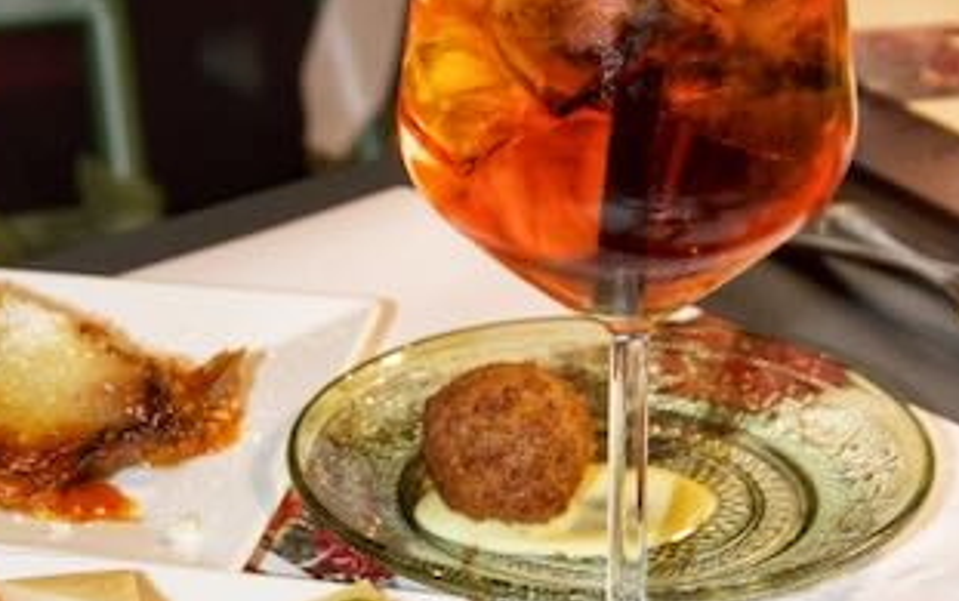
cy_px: 284
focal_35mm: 157
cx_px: 318
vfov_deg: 8.4
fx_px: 4107
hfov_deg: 13.3
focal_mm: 50
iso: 1400
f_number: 5
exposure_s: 1/60
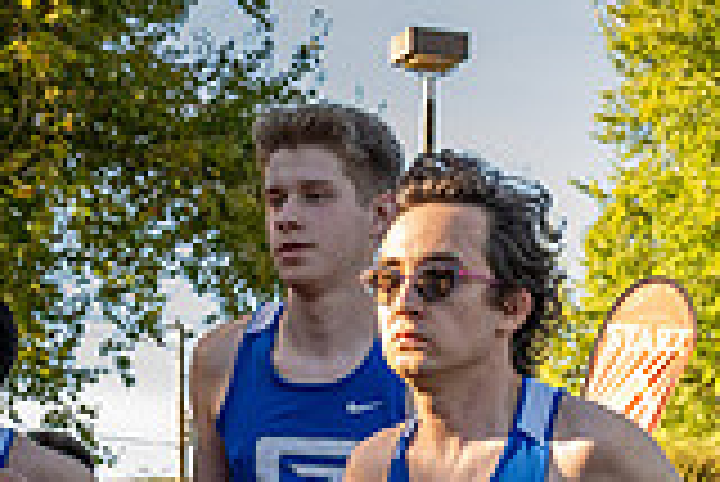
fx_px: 2943
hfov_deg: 13.7
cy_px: 734
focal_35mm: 147
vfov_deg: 9.1
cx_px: 740
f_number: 5.6
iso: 1100
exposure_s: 1/800
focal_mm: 30.5
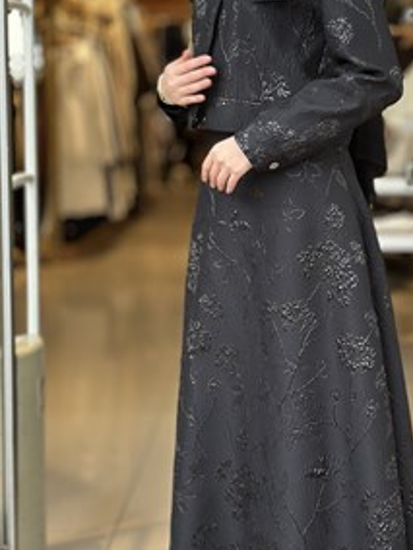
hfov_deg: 16.7
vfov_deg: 22.2
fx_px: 1400
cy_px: 211
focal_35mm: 88
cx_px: 273
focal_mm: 6.86
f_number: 1.78
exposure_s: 1/121
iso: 80
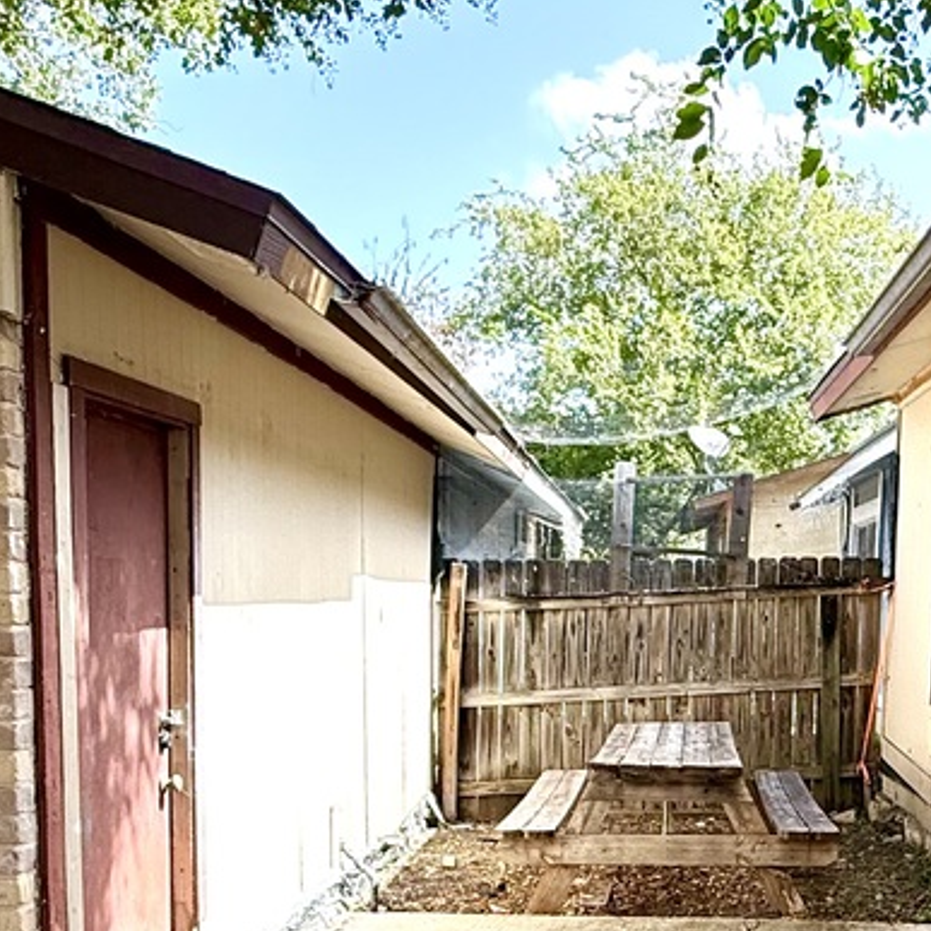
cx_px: 666
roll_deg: -1.6
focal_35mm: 46
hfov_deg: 36.2
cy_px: 758
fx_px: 1400
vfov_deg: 35.5
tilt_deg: -5.7
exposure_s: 1/535
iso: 64
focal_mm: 2.22
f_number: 2.2
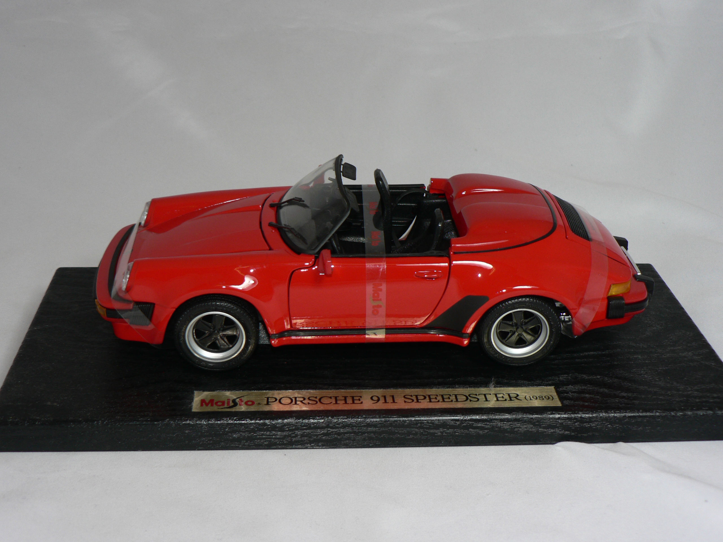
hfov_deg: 36.2
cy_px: 271
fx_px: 1107
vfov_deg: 27.5
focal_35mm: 53
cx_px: 362
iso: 80
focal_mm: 8.8
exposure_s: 1/60
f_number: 2.8
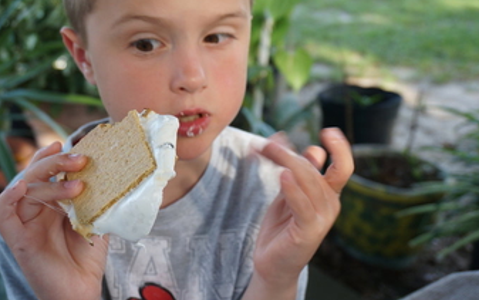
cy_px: 112
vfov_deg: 24.6
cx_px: 202
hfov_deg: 38.3
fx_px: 687
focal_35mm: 53
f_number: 4.5
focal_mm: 29
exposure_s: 1/60
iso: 160
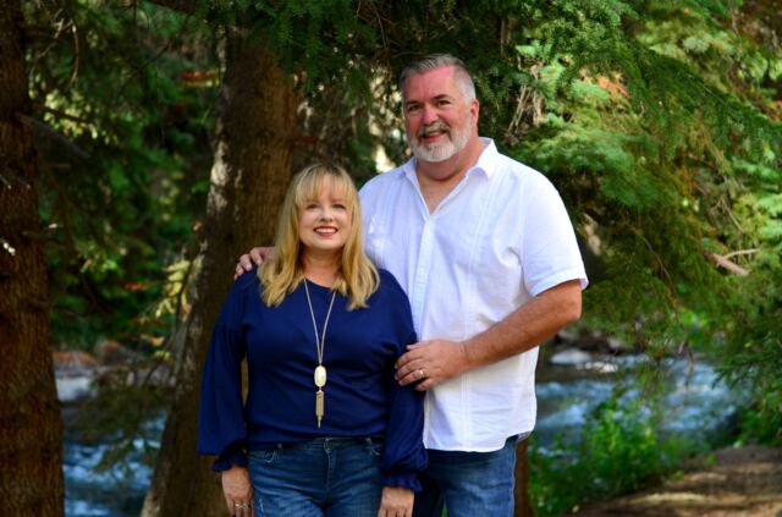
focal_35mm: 75
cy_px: 258
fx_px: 1625
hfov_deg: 27.1
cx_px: 391
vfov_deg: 18.1
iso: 100
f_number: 2.8
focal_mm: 50
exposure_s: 1/160
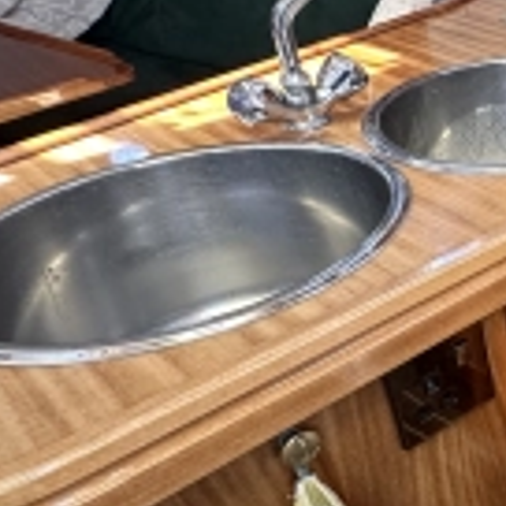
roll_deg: -0.9
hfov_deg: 25.2
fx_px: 827
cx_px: 774
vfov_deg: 34.0
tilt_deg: -31.0
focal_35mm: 50
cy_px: 236
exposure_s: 1/99
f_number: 2.2
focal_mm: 2.22
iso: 250
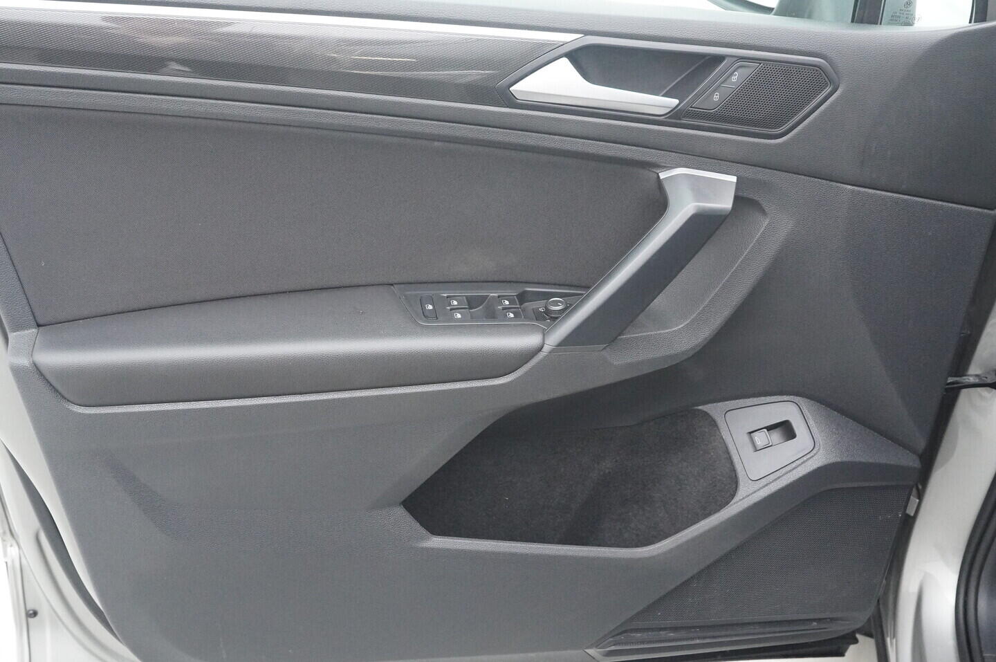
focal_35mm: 36
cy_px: 331
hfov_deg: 53.2
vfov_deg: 36.8
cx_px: 498
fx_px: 995
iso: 6400
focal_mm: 24
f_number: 5.6
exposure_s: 1/250
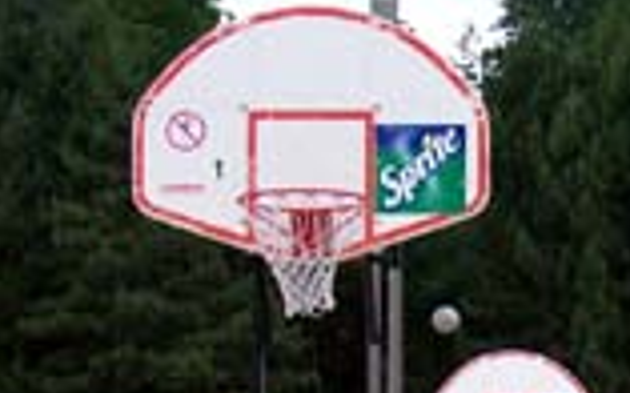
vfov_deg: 7.9
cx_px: 606
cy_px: 670
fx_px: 2763
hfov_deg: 12.9
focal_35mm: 161
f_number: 3.2
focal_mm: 8.7
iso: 94
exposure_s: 1/256
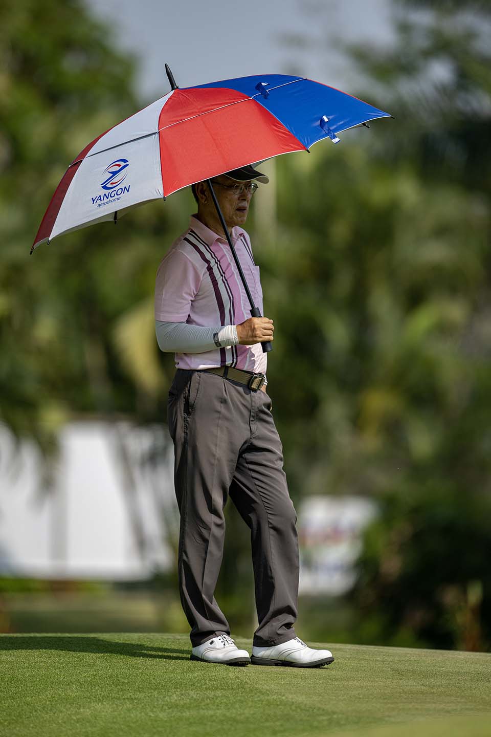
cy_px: 368
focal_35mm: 400
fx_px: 8183
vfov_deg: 5.2
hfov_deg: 3.4
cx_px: 246
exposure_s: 1/1600
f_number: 3.5
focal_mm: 400
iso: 280
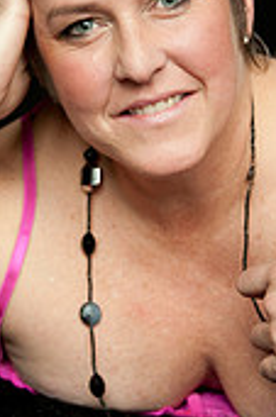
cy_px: 144
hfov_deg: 11.7
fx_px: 1342
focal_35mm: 116
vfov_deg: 17.6
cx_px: 145
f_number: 4
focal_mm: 44
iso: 1000
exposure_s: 1/60
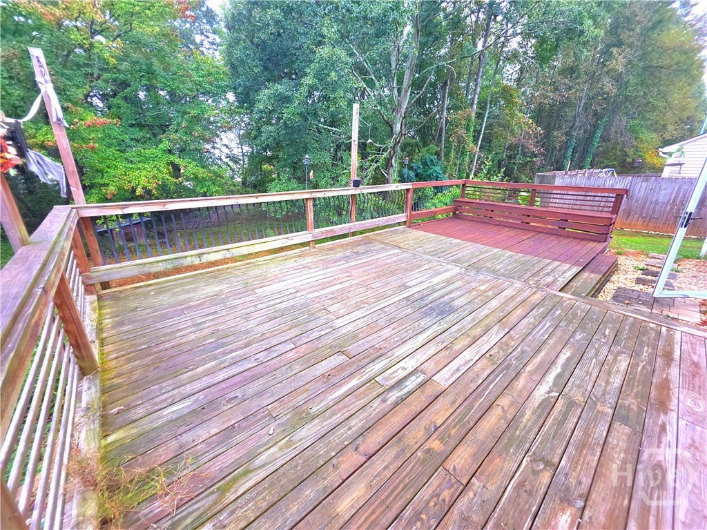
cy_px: 265
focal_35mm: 13
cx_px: 354
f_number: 1.9
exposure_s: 1/60.2
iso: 25
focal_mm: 2.2
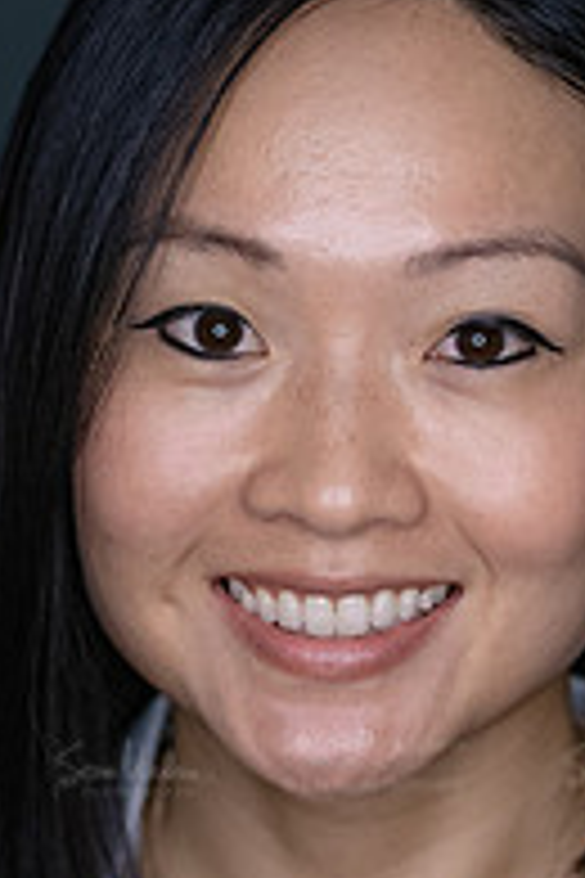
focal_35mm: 196
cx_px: 392
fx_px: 4777
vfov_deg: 10.5
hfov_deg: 7.0
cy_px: 698
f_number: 3.5
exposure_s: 1/320
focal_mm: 85
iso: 2000
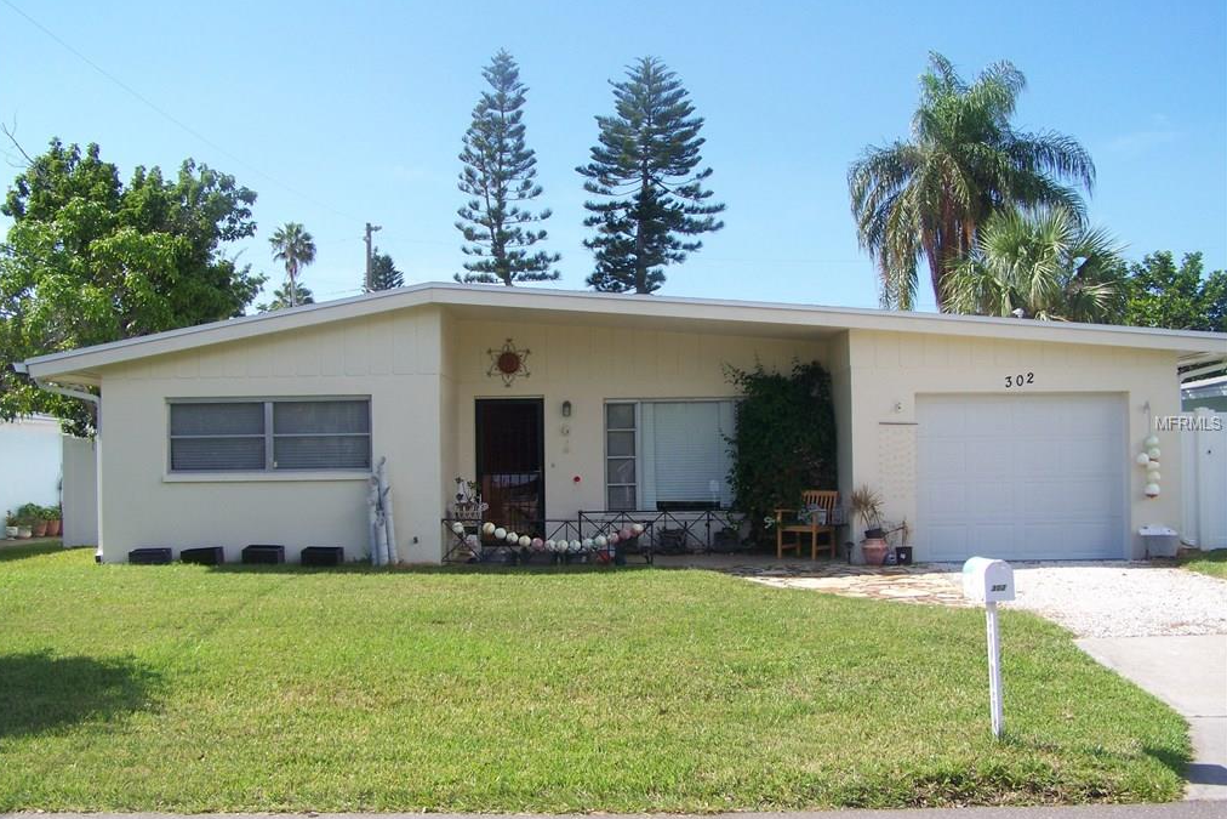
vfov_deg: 33.4
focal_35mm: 40
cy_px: 423
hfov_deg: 48.5
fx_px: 1363
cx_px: 607
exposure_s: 1/400
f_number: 4
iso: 64
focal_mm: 6.3
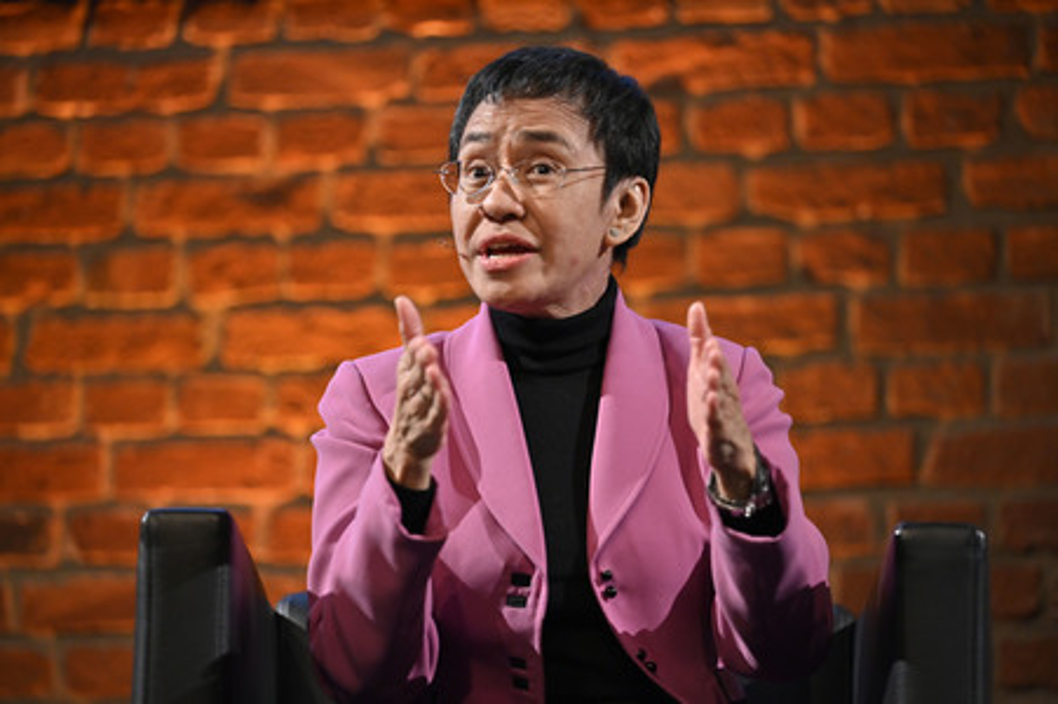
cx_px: 529
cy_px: 352
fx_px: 4699
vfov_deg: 8.6
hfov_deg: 12.8
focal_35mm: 160
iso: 2500
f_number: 2.8
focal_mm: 160
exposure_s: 1/250
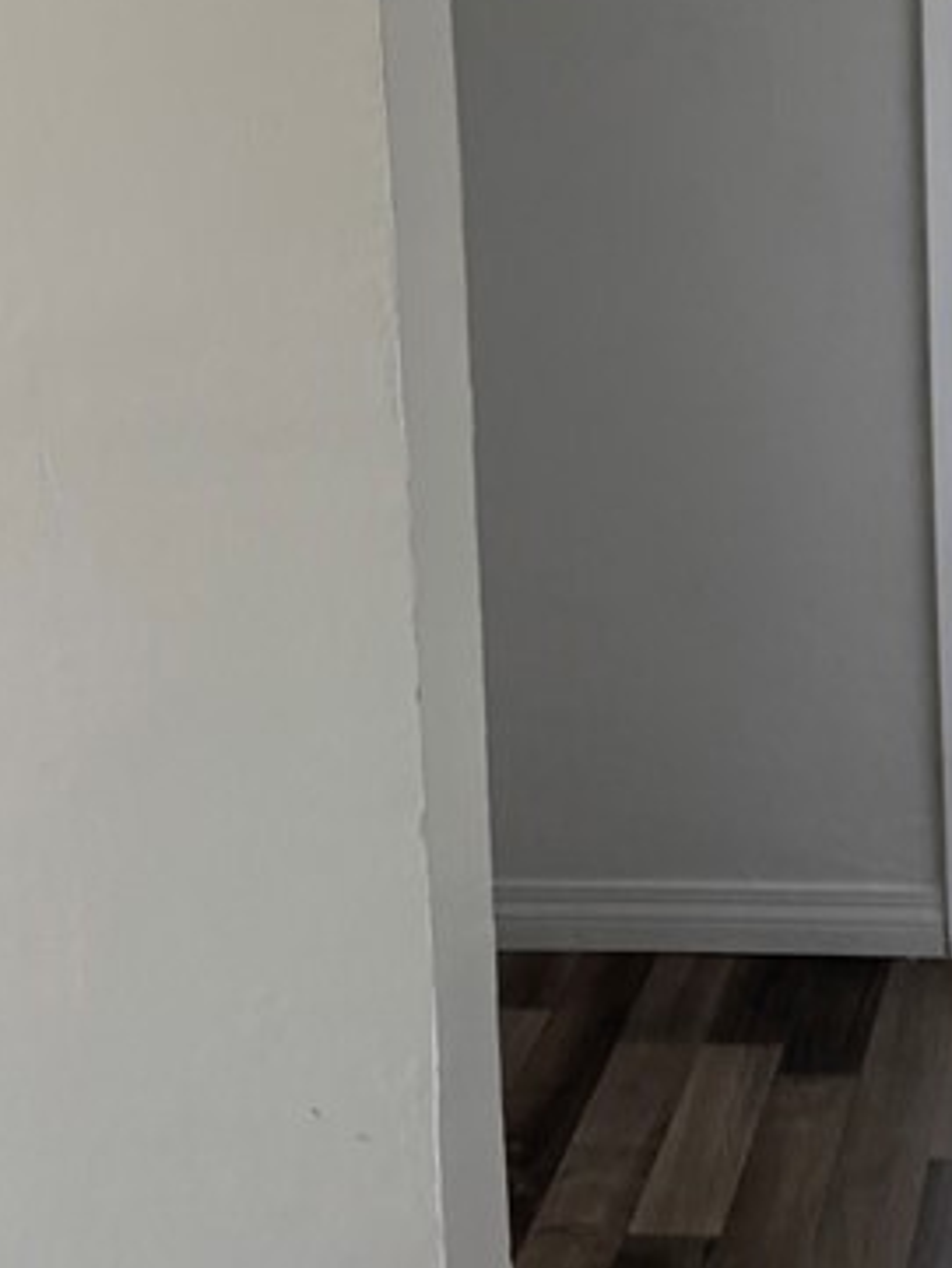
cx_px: 991
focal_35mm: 68
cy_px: 172
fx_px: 2492
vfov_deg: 27.7
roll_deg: +0.0
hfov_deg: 20.8
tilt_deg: -13.5
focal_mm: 6.76
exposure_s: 1/121
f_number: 1.78
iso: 200
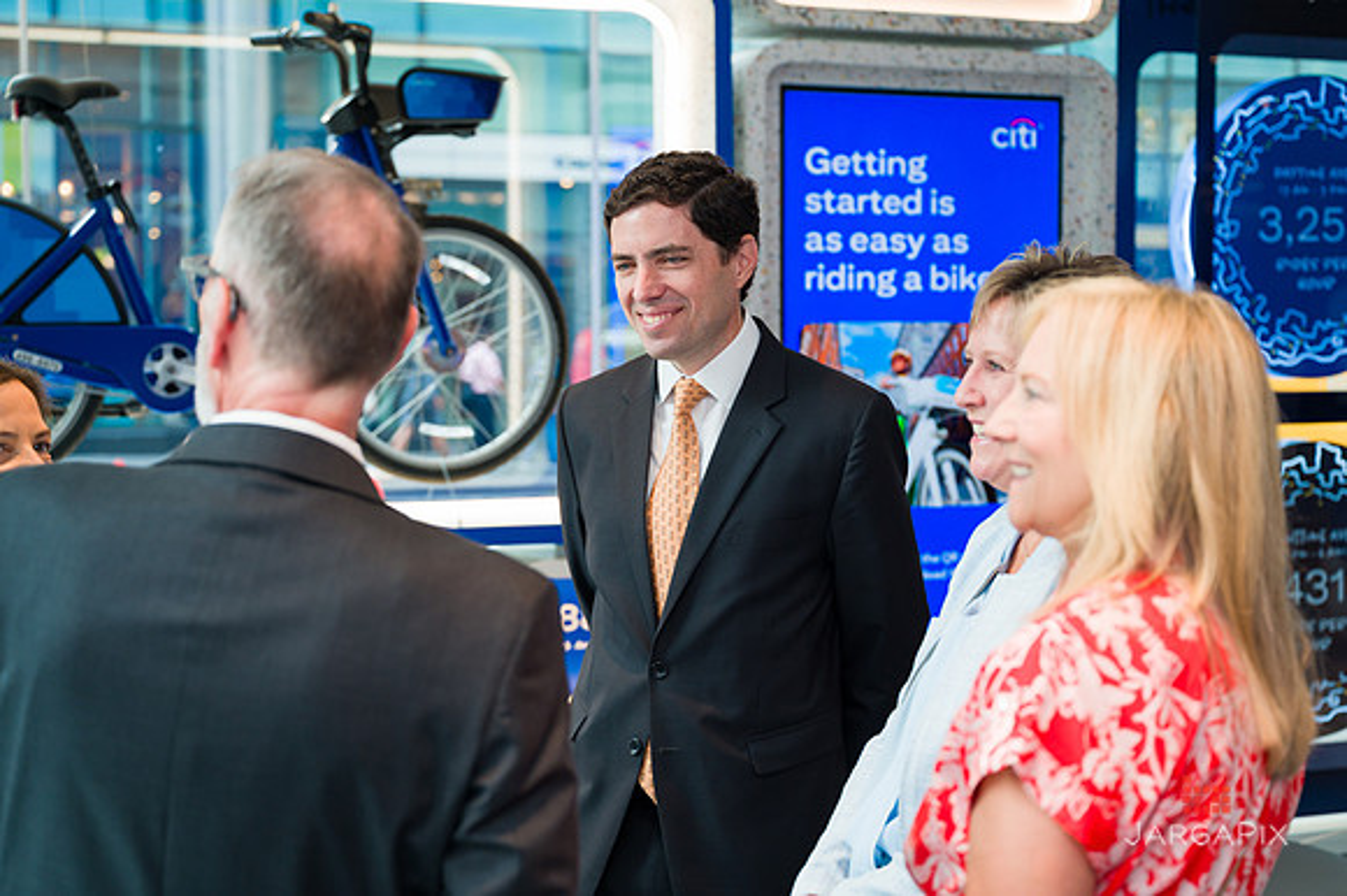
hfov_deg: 33.8
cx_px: 674
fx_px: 2218
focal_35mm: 59
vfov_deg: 22.8
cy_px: 448
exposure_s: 1/200
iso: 400
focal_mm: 58
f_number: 3.5
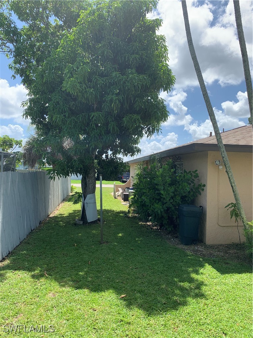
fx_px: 253
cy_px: 169
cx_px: 126
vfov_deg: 67.3
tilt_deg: +0.8
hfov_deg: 53.1
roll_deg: -1.0
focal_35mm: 26
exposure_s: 1/1490
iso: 25
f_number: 1.8
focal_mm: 4.25
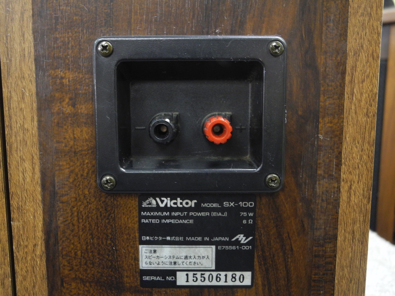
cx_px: 198
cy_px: 148
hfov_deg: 52.6
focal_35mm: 35
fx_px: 399
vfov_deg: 40.7
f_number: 3.2
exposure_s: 1/14
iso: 400
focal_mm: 7.4
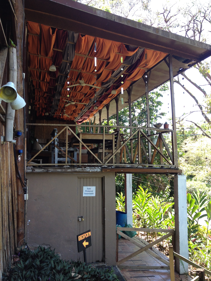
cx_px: 106
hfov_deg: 40.7
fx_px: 284
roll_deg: +1.2
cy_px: 140
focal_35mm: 35
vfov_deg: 52.6
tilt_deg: +2.4
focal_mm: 4.28
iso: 50
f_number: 2.4
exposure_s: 1/133
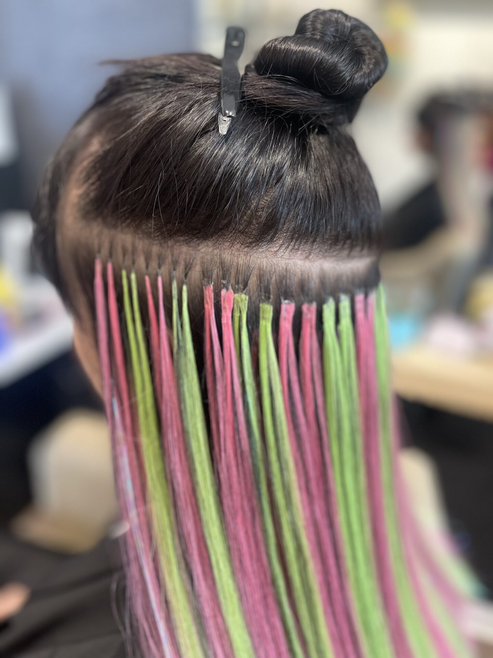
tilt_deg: -25.7
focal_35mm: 26
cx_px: 246
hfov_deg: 53.1
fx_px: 494
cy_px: 329
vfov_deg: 67.3
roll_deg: -1.6
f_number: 1.6
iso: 160
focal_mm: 5.1
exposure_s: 1/60
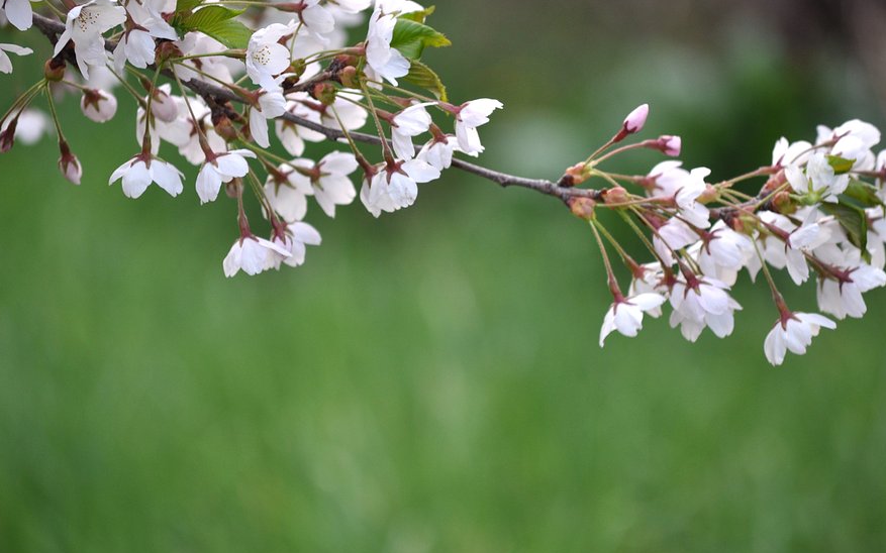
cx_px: 469
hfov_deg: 8.7
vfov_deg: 5.5
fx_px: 5809
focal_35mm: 241
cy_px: 279
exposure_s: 1/125
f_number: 5.6
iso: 250
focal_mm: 135
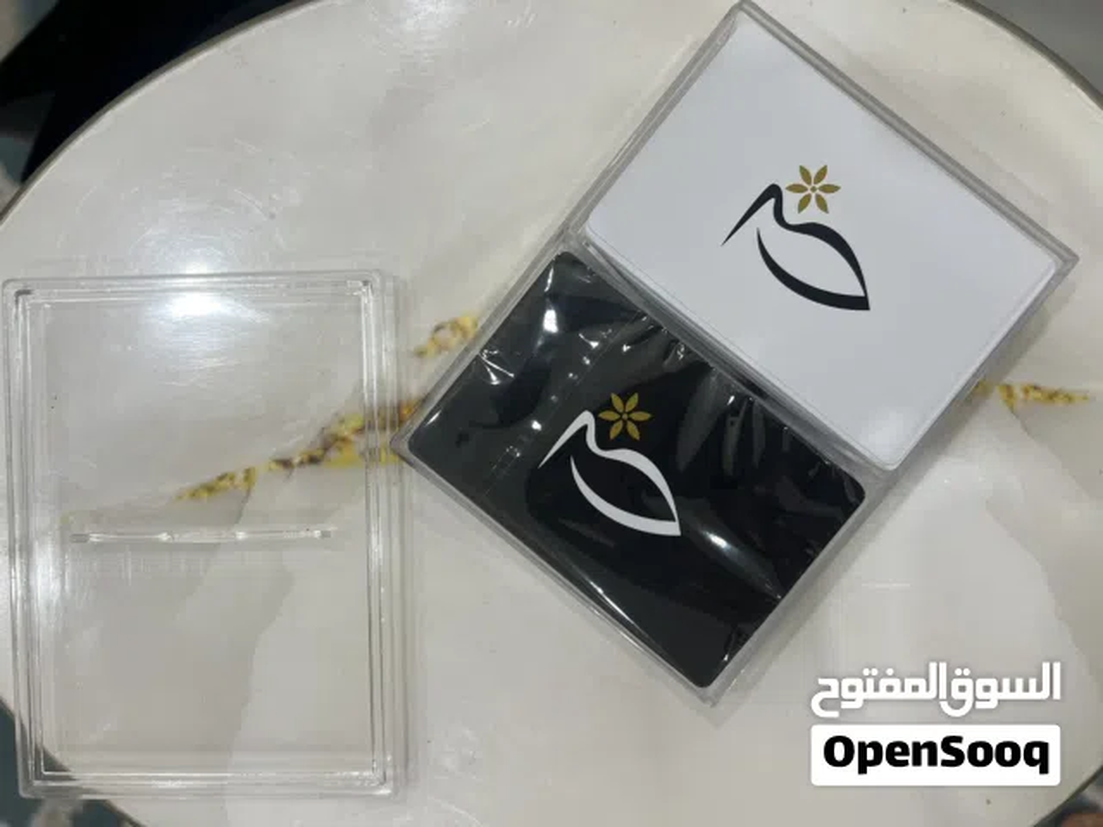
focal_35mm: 26
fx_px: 828
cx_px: 552
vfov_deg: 53.1
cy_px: 414
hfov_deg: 67.3
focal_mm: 5.7
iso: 64
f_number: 1.5
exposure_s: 1/100
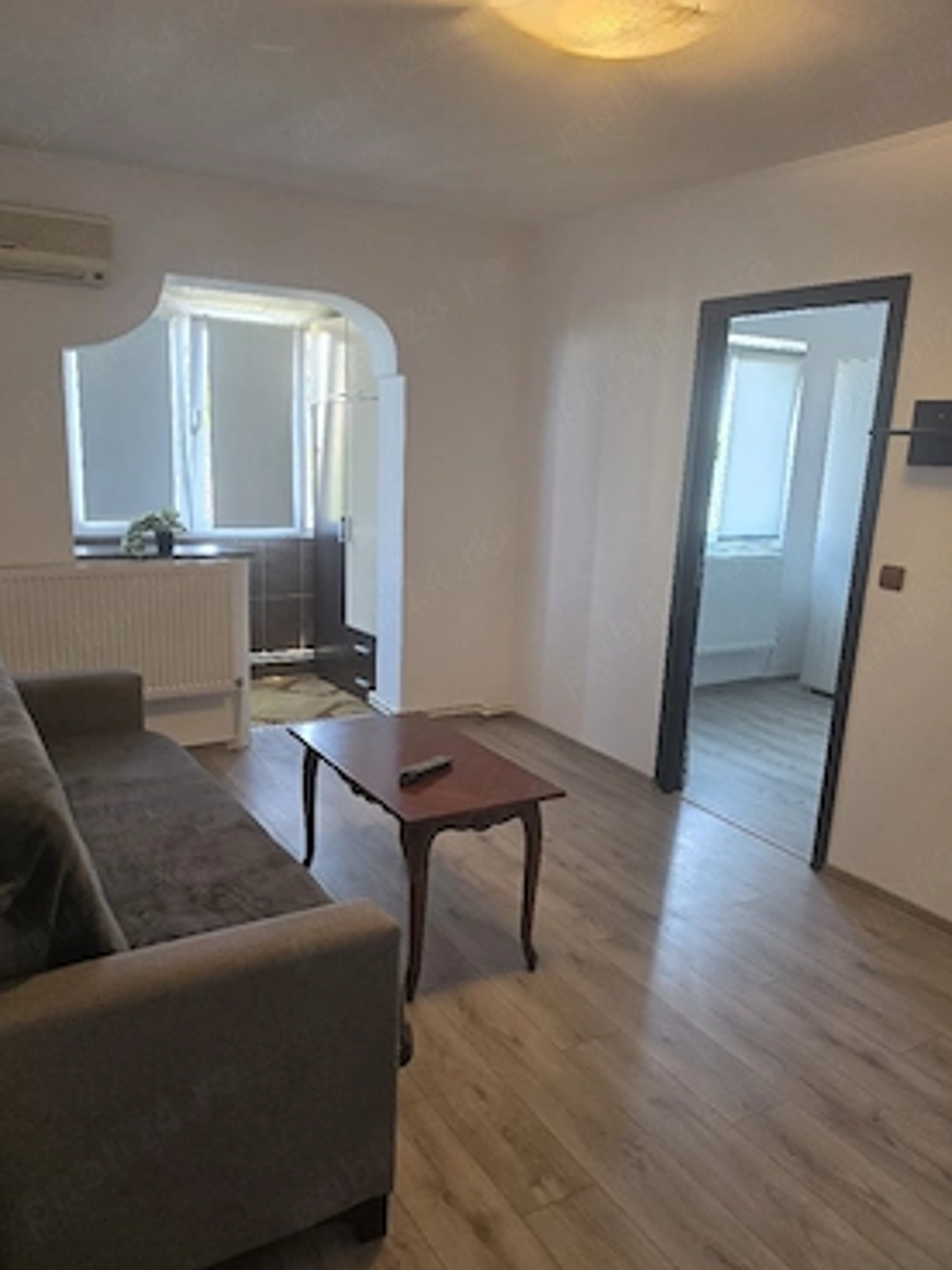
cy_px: 649
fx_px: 917
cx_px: 466
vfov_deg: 69.4
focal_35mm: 25
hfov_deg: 54.9
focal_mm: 6.5
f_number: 1.4
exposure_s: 1/120
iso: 160
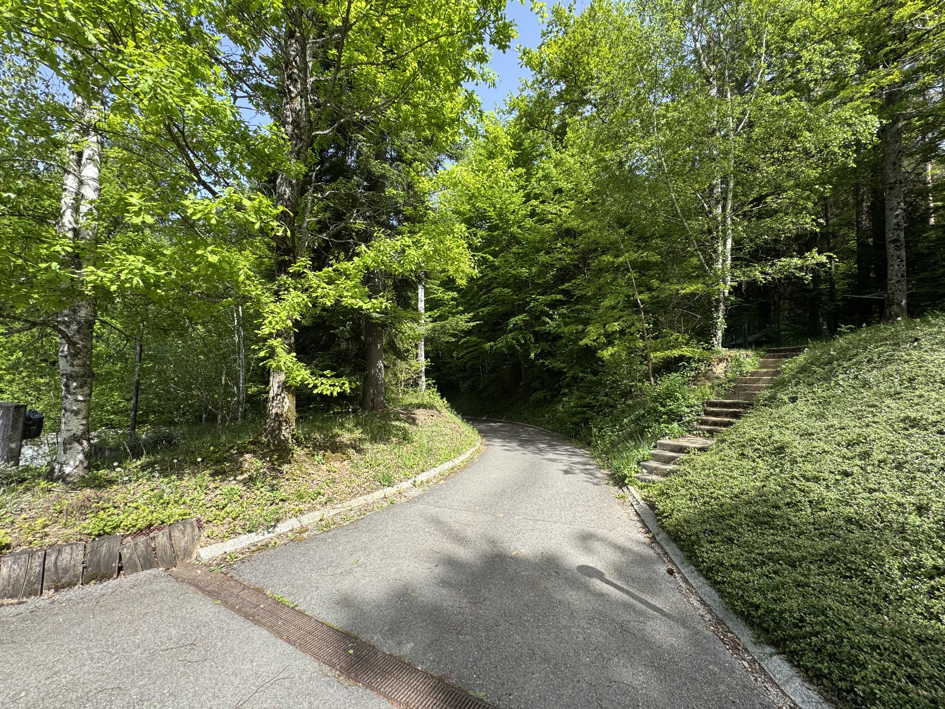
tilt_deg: +5.0
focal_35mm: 14
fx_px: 382
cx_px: 472
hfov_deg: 102.1
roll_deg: -0.8
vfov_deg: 85.7
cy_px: 354
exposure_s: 1/501
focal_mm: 2.22
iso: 50
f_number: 2.2
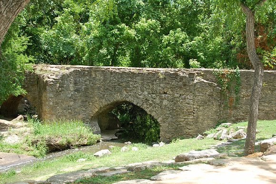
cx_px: 138
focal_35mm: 52
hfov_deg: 37.9
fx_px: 402
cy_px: 92
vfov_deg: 25.7
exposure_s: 1/160
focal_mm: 35
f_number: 5
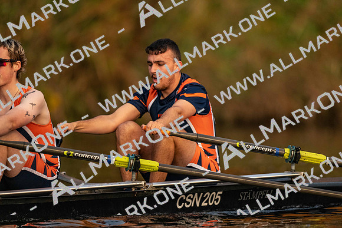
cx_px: 171
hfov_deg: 3.4
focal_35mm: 600
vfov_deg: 2.3
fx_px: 5701
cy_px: 114
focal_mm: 600
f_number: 4
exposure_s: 1/2500
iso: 3200
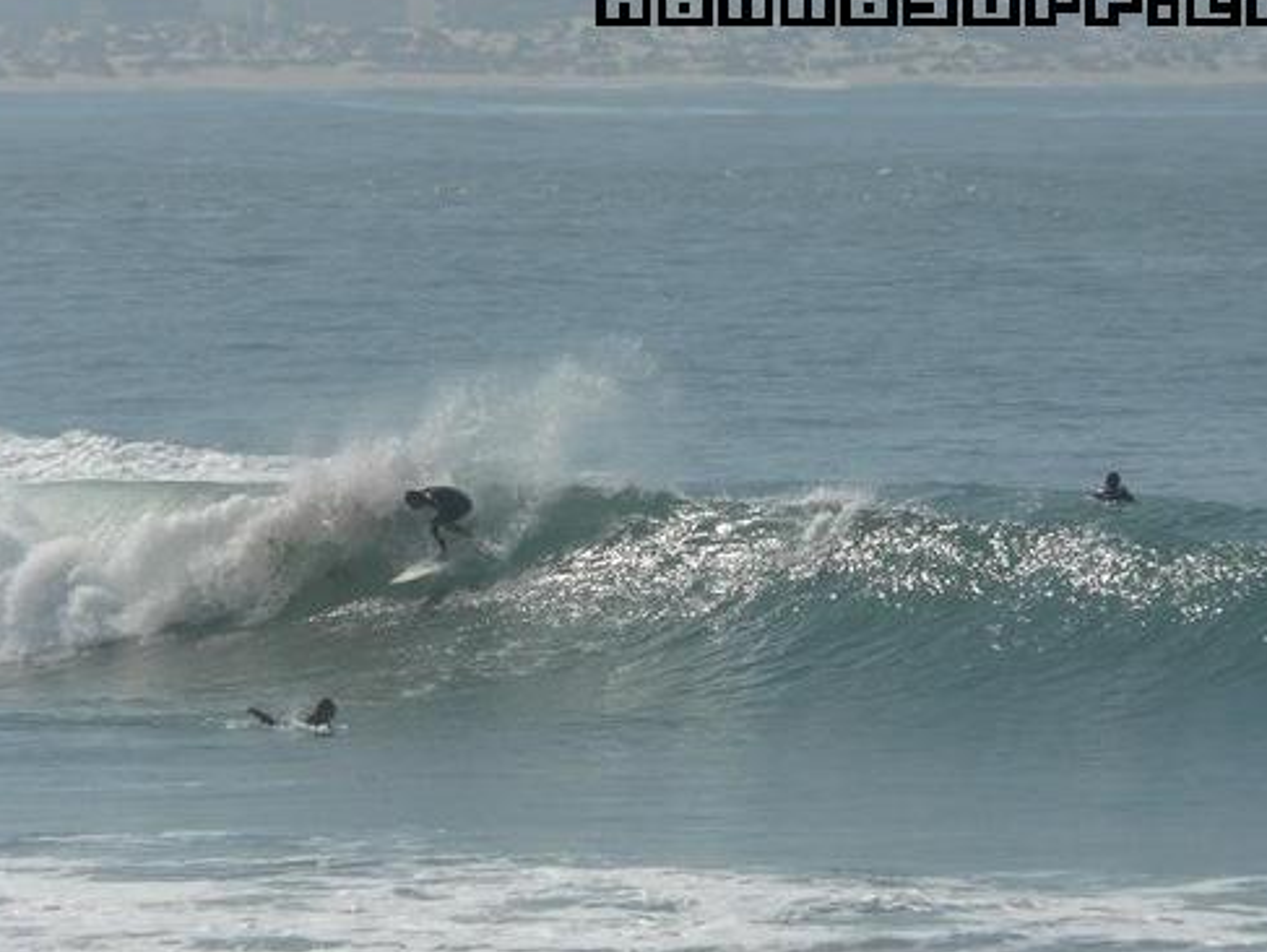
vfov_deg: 3.5
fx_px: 15677
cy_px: 494
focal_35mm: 428
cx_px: 691
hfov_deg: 4.6
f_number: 6.3
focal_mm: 62.4
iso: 100
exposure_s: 1/1000
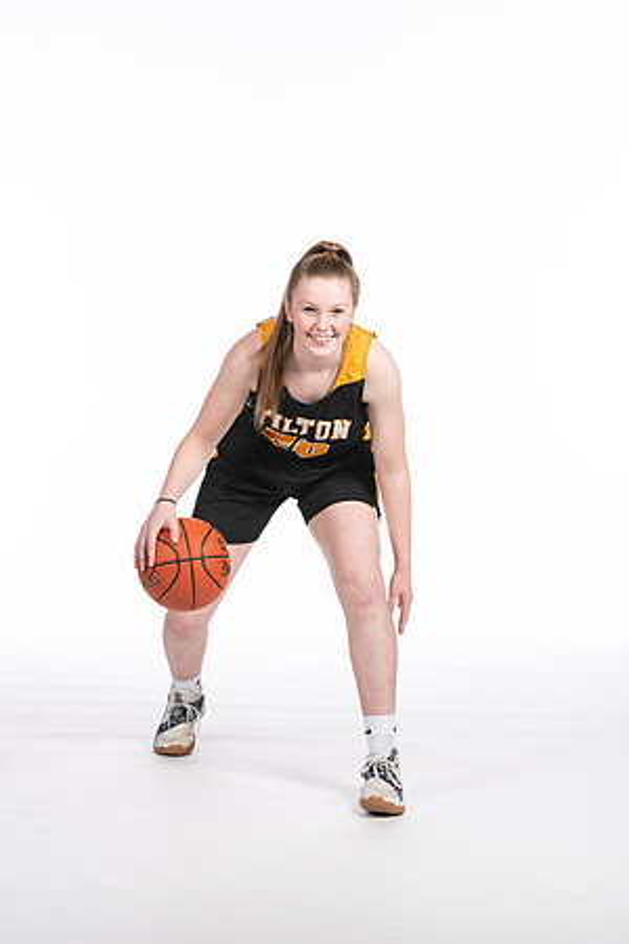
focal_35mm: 105
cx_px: 314
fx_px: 2752
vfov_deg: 19.5
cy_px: 472
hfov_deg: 13.0
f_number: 5
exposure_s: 1/100
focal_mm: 70
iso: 100
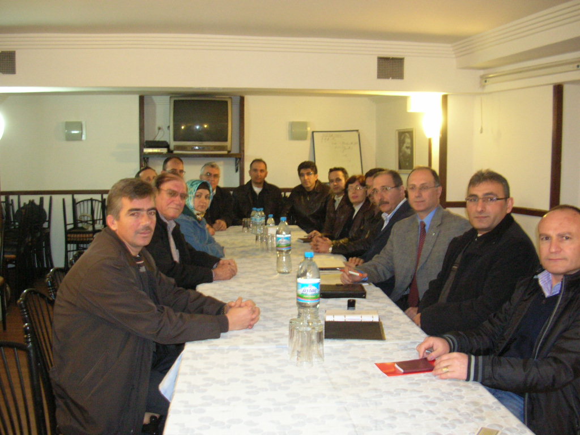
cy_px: 218
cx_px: 290
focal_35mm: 35
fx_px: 586
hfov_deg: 52.6
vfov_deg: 40.7
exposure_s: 1/4.1
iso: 200
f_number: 2.8
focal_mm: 5.8
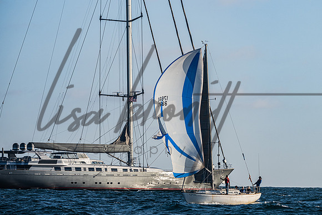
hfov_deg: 8.1
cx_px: 187
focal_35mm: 255
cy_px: 88
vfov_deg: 5.4
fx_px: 2280
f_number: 6.3
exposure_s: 1/2500
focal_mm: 200
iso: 400
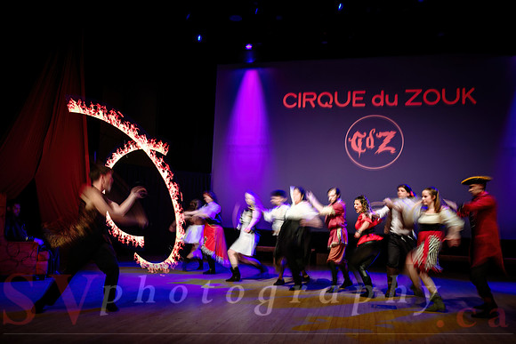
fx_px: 423
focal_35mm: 30
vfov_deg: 44.1
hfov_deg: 62.7
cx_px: 267
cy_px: 201
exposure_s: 1/4
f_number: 2.8
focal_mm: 24
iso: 64
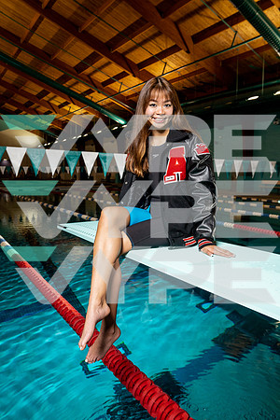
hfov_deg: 49.6
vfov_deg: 69.4
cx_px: 140
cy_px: 210
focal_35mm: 26
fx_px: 303
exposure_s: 1/250
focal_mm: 26
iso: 500
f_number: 5.6
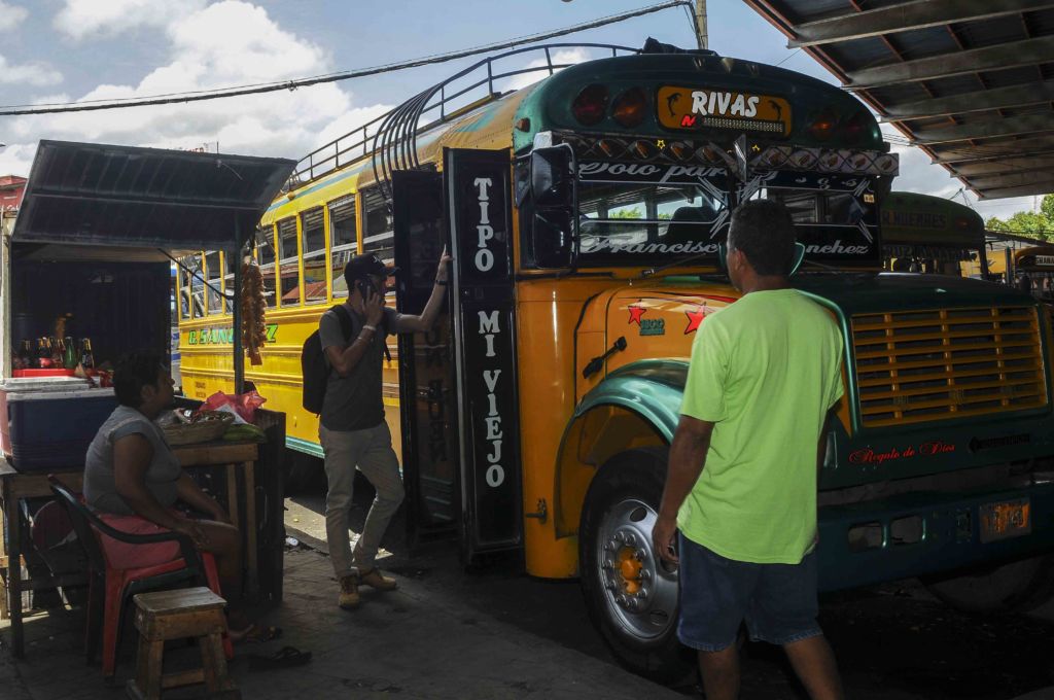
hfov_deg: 53.2
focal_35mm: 36
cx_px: 527
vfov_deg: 36.8
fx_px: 1053
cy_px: 350
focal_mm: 24
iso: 200
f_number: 9
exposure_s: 1/125
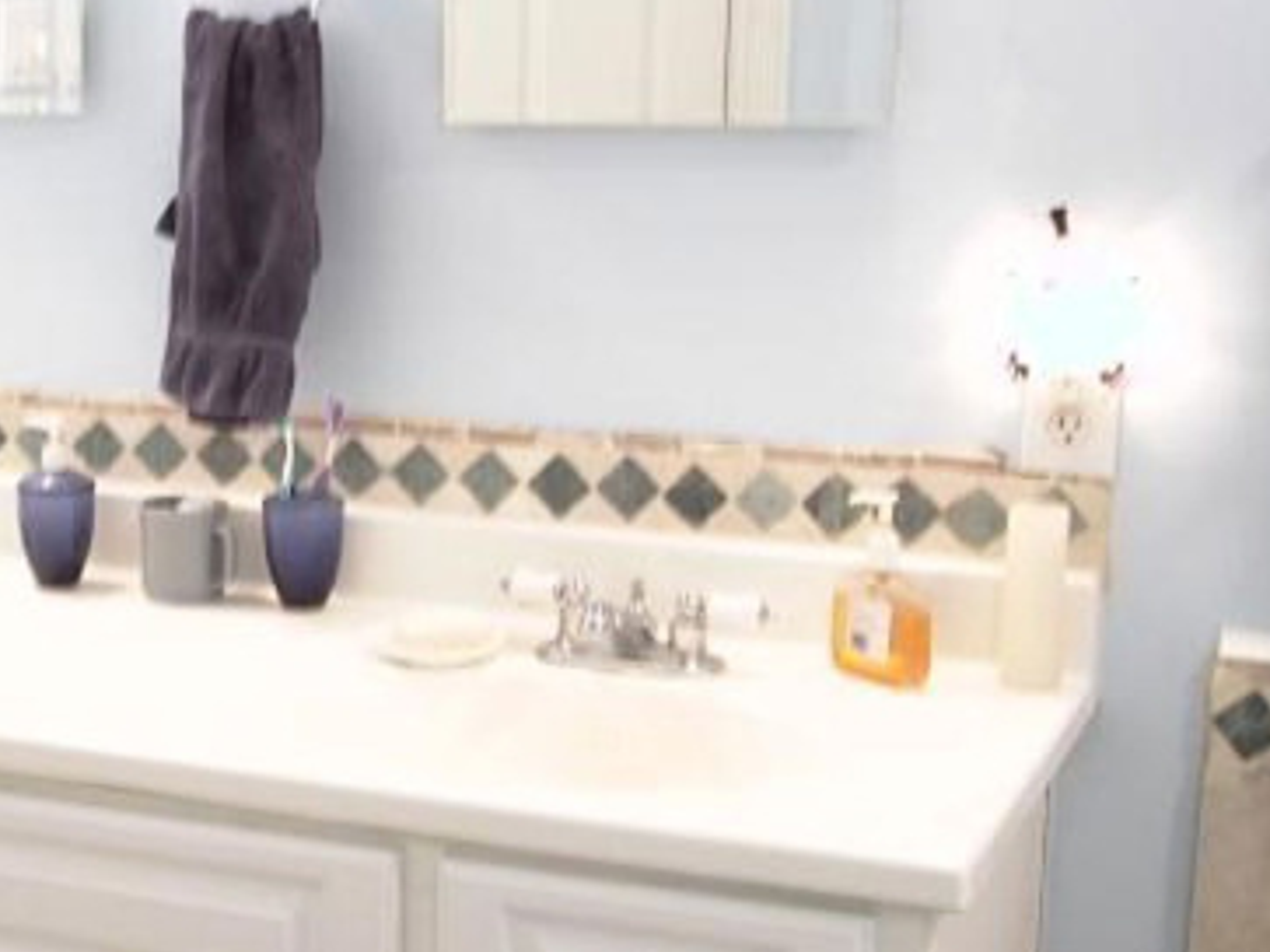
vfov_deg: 21.9
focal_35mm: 67
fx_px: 2457
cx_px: 210
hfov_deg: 28.2
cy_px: 472
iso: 100
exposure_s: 1/12.4
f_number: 2.13
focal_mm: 8.19
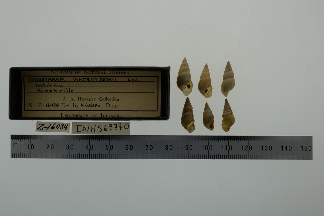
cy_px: 108
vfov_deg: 22.6
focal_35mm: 60
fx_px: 540
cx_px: 162
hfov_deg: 33.4
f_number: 10
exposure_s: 1/160
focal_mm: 60
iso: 100
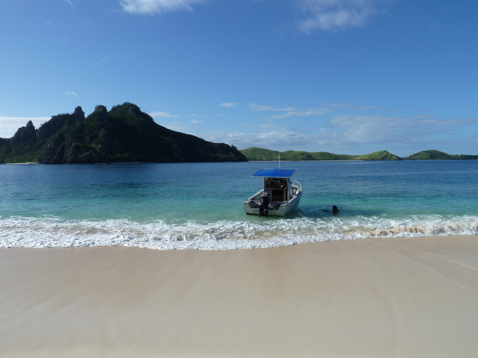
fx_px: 345
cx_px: 239
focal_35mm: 25
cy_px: 179
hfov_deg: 69.4
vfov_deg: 54.9
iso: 80
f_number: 5.6
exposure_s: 1/400
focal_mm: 4.1
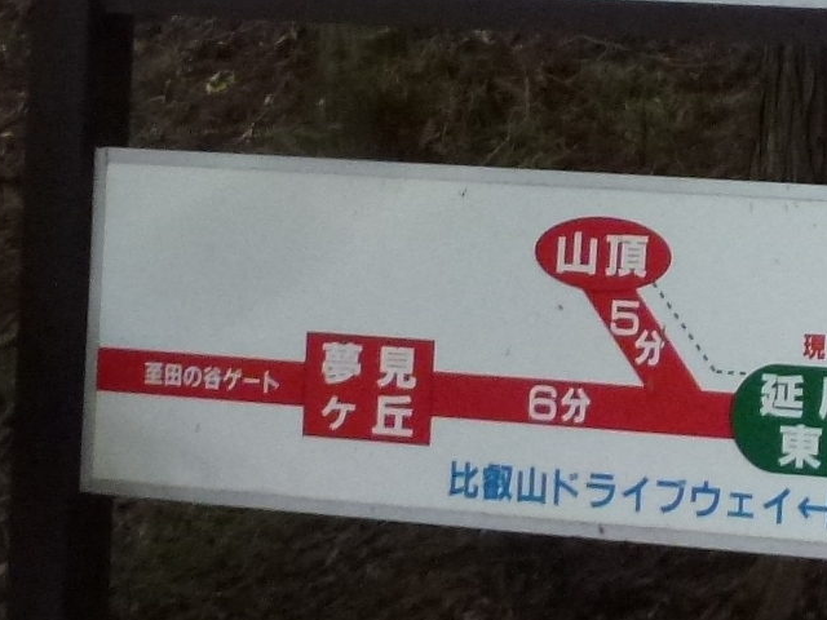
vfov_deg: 8.1
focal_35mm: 180
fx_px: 4300
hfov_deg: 10.3
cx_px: 1514
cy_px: -270
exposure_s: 1/80
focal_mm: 8
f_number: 4
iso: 320
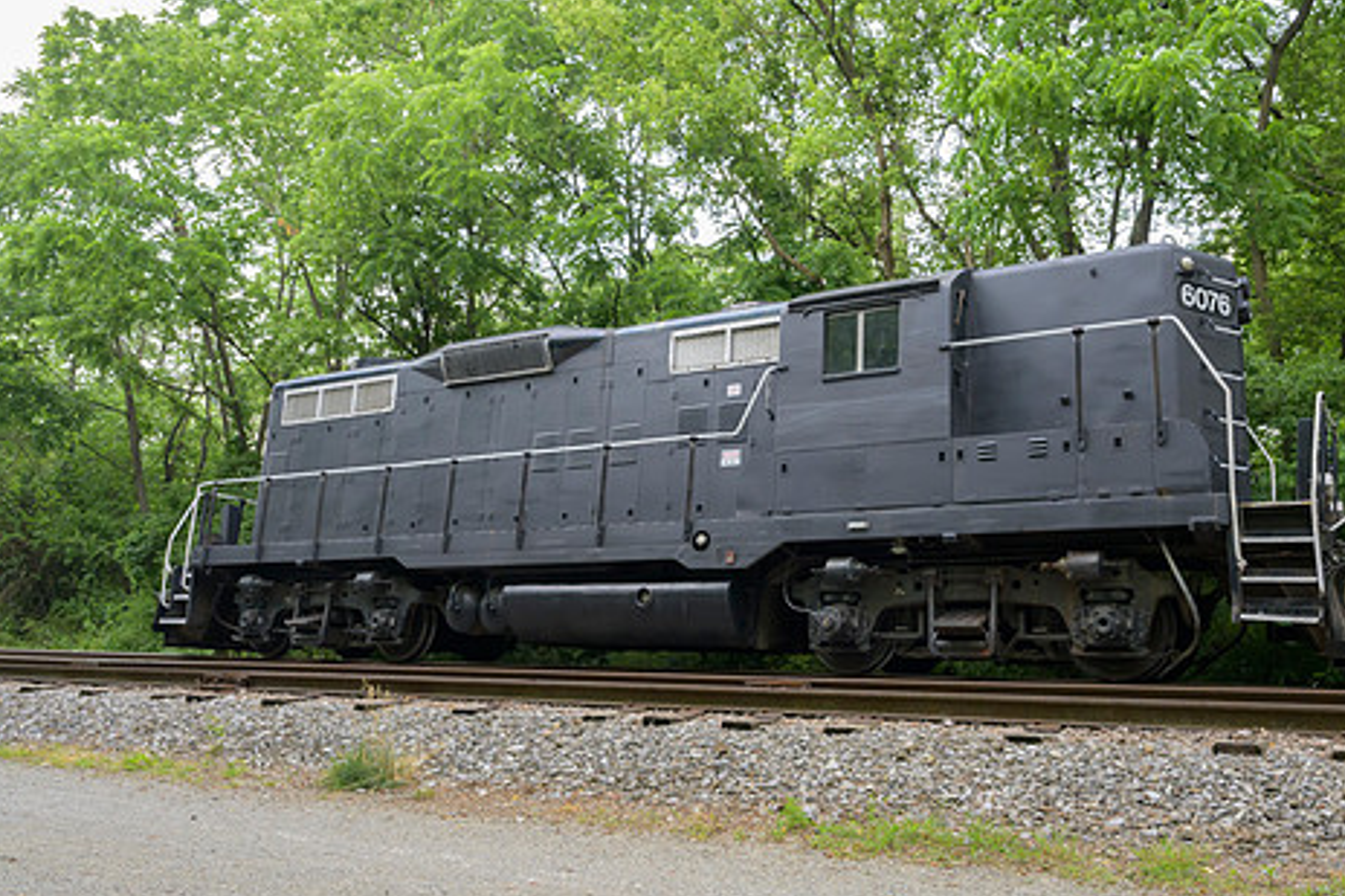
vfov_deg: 43.6
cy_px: 445
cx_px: 797
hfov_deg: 61.5
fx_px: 1120
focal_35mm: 30
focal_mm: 24
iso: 1600
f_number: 8
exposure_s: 1/320
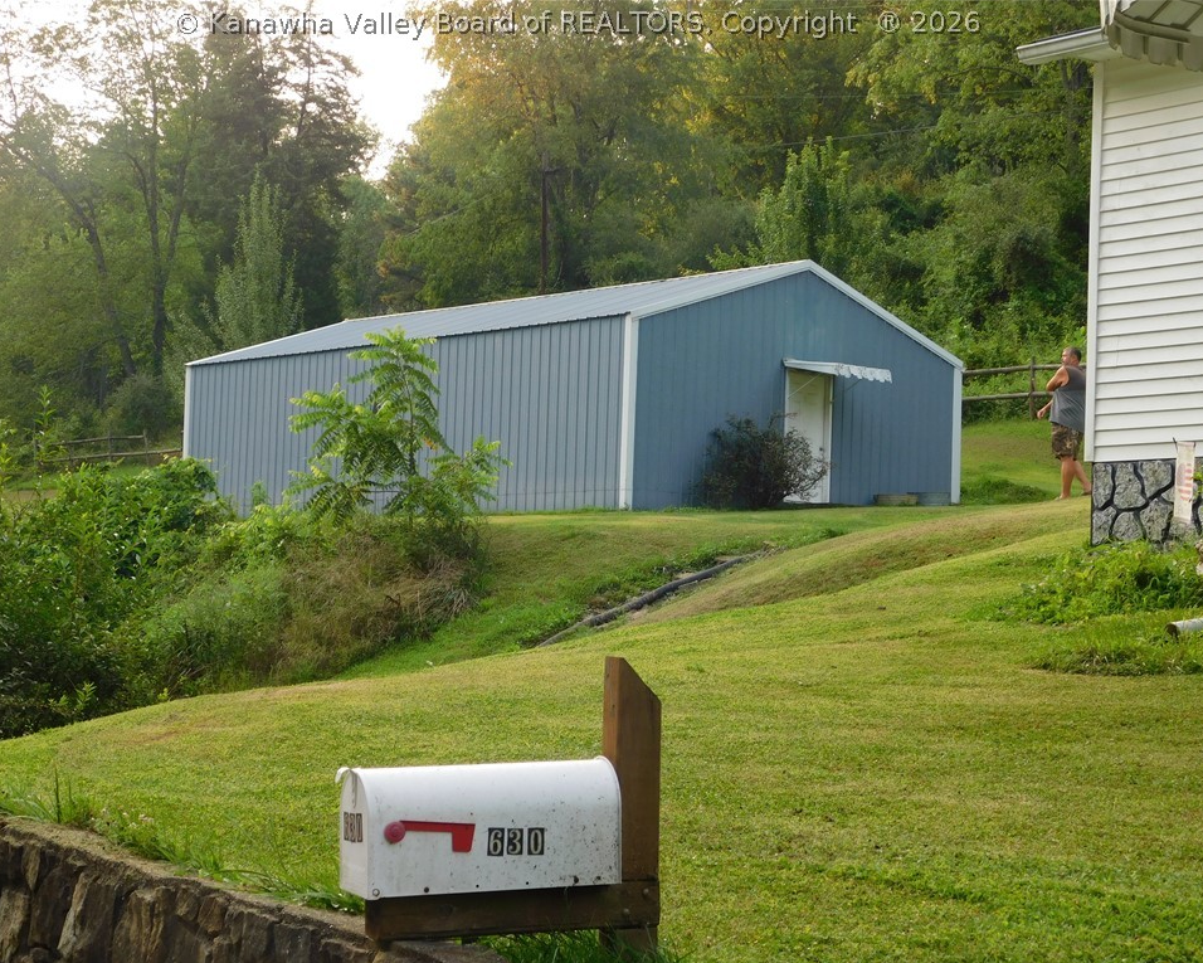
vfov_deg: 22.2
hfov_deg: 27.5
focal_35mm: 69
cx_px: 576
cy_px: 482
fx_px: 2457
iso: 125
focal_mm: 11.7
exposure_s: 1/80
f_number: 4.2
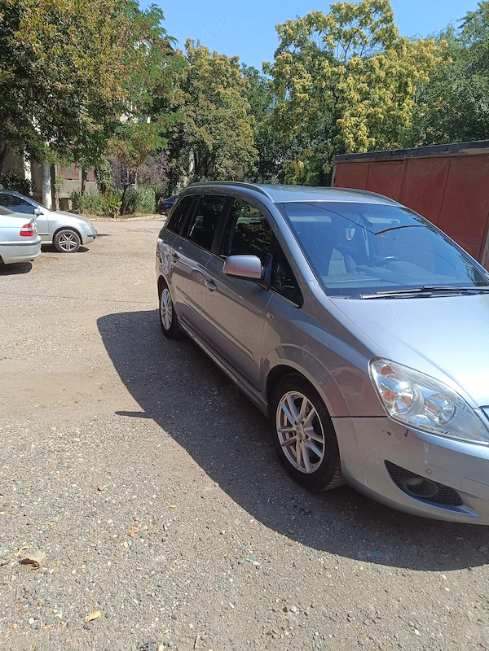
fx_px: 452
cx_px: 244
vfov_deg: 71.6
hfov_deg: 56.8
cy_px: 326
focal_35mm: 24
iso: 52
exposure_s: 1/765
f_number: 1.88
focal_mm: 5.59
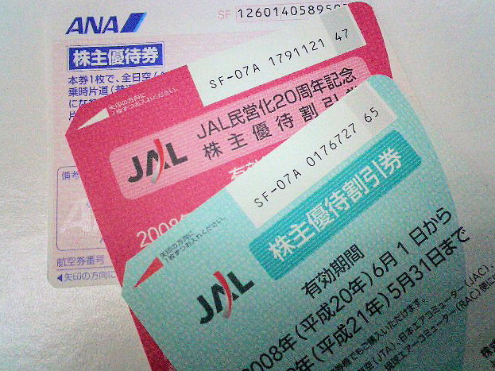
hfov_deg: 49.0
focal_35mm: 38
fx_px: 543
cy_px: 185
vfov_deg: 37.7
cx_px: 249
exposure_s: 1/250
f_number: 3.5
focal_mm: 5.6
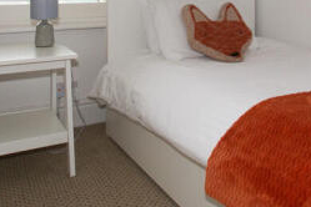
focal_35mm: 43
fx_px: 374
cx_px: 204
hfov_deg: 44.6
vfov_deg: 27.8
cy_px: -29
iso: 125
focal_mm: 11
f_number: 6.3
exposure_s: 1/40
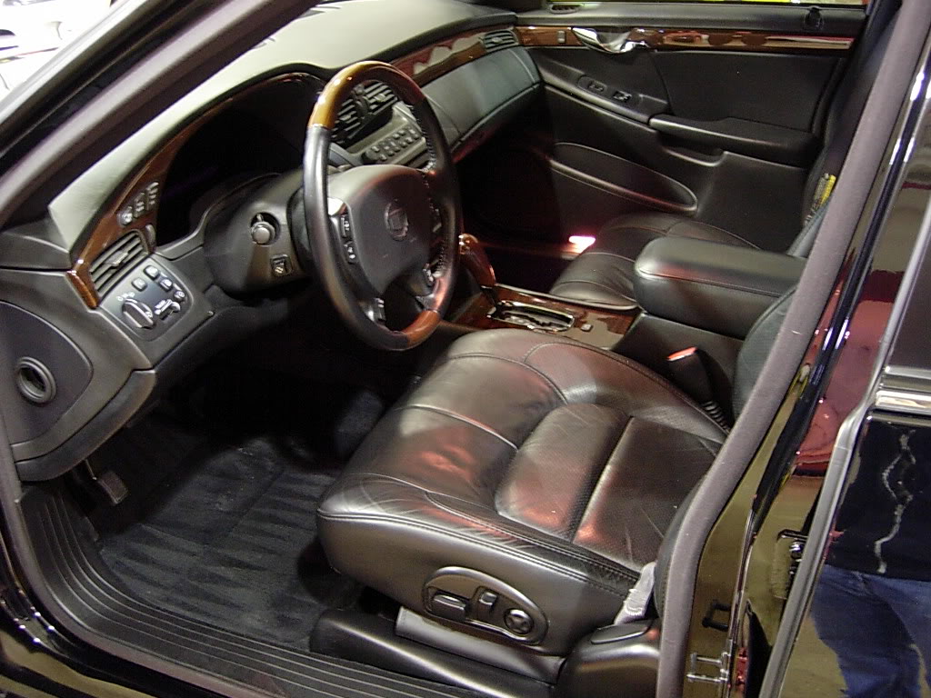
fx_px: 1022
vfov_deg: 37.7
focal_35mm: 38
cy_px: 349
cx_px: 466
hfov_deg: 49.0
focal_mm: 7.8
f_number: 2.8
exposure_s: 1/2.4
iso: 200
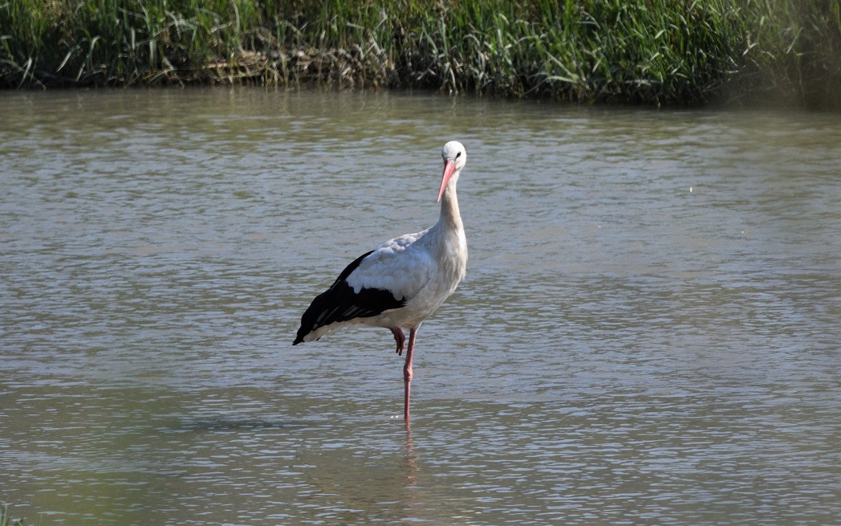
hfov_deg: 2.7
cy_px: 279
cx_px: 420
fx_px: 17557
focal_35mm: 766
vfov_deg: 1.7
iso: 560
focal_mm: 500
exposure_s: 1/3200
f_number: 6.3
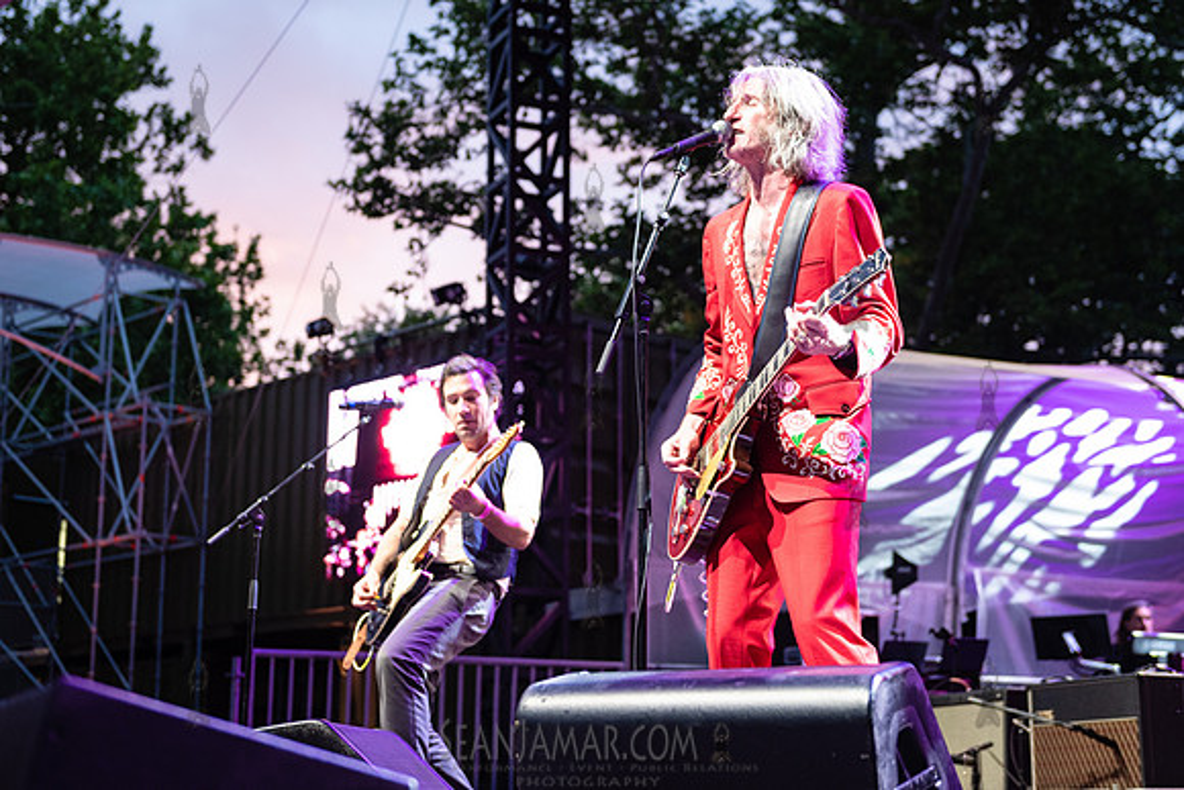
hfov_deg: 32.8
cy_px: 357
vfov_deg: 22.2
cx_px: 591
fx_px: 2009
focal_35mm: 61
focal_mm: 55
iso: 1600
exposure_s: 1/200
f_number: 3.2
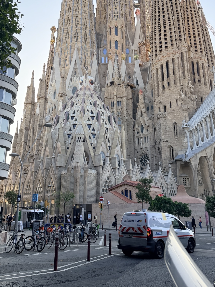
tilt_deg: +17.8
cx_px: 106
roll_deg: +0.1
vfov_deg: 55.0
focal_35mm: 33
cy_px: 117
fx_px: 273
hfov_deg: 42.9
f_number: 1.78
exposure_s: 1/1727
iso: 100
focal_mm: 6.76
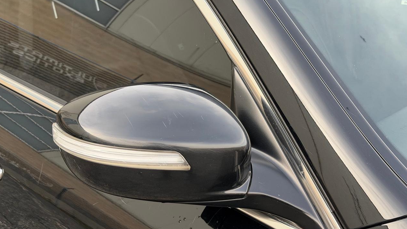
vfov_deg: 22.6
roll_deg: +0.1
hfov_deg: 39.2
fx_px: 572
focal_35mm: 53
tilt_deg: -21.6
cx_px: 204
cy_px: 122
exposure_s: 1/384
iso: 80
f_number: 1.78
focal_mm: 6.76
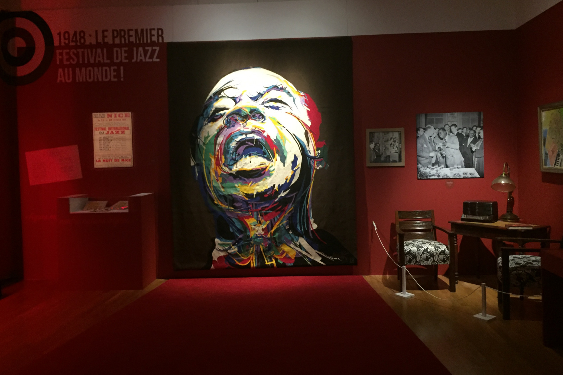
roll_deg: +0.2
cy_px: 165
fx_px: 485
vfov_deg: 42.3
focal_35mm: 31
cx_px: 285
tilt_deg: +0.6
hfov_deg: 60.3
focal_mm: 4.15
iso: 250
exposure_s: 1/17
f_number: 2.2
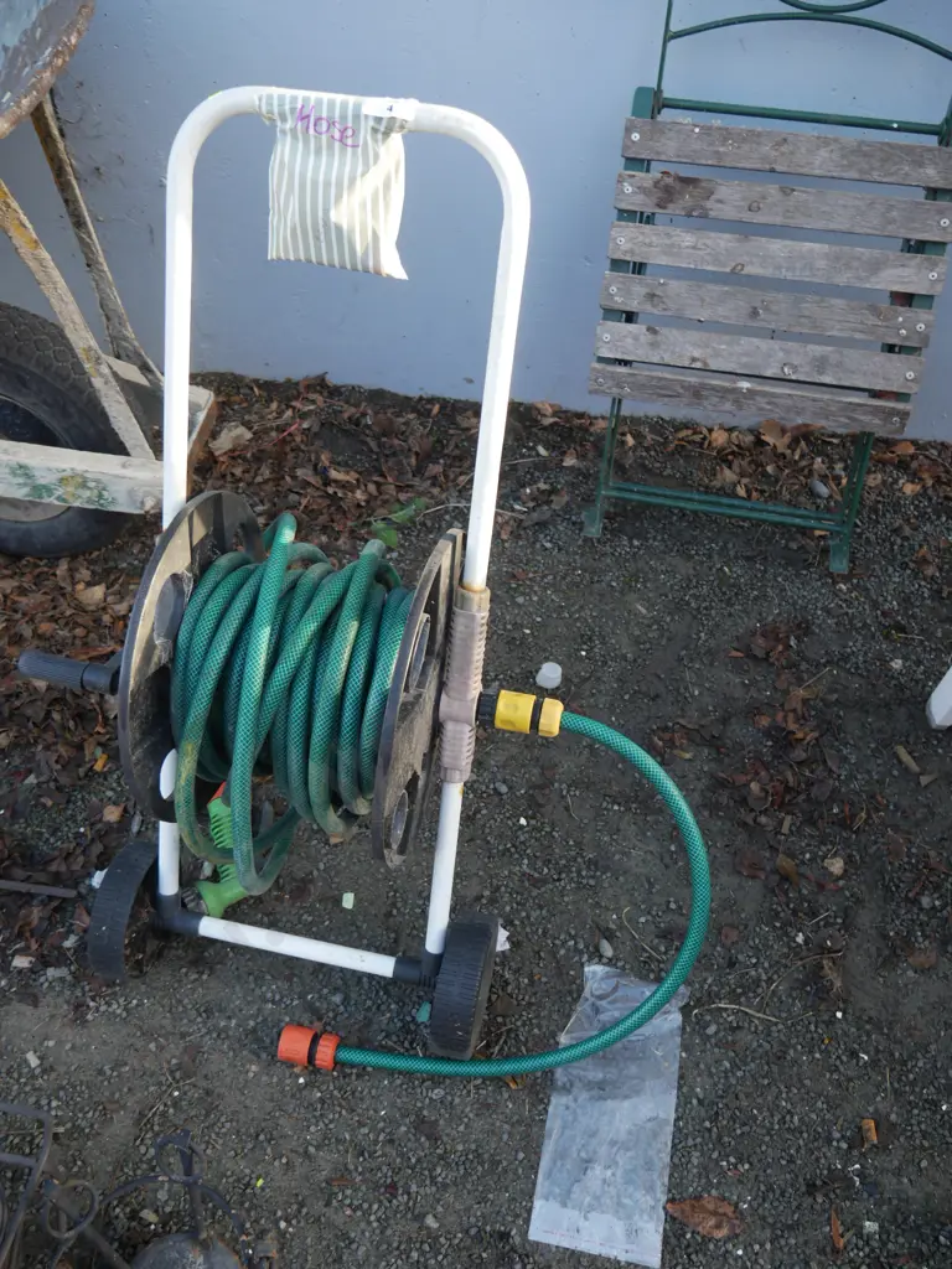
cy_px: 634
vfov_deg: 63.4
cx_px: 476
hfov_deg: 49.7
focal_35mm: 28
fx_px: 1027
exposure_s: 1/80
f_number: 3.5
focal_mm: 14
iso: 200
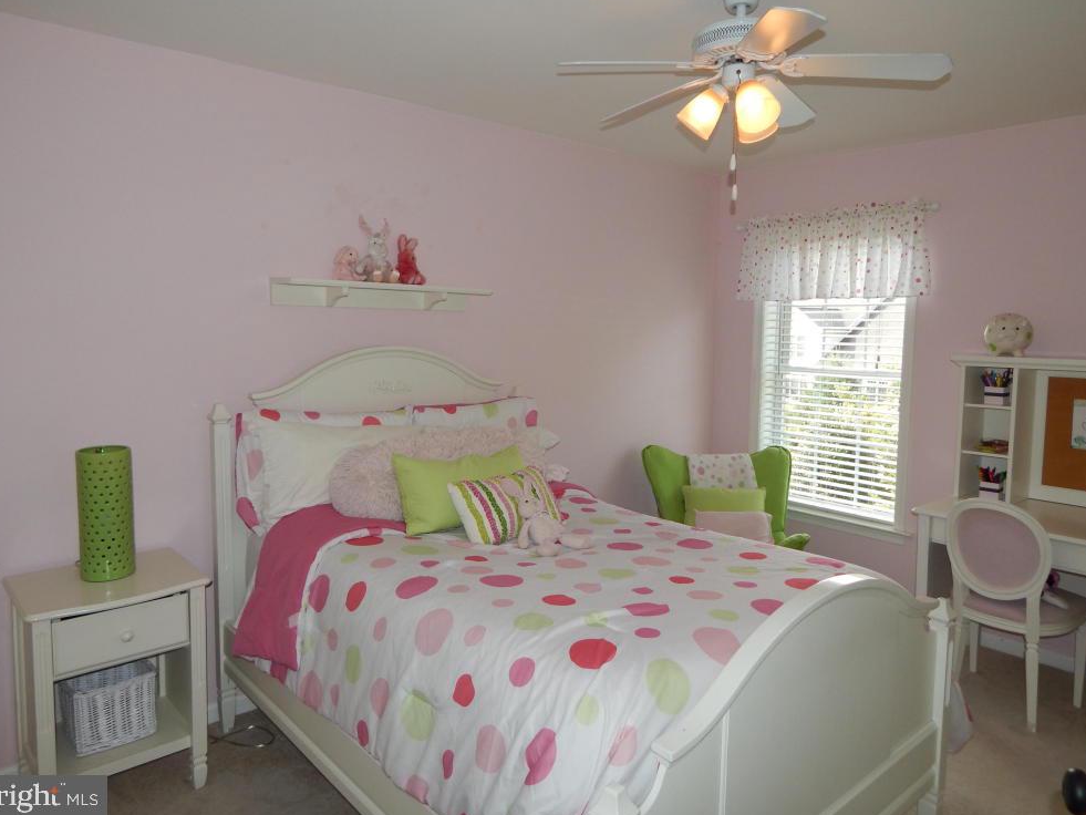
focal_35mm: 24
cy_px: 395
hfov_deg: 71.6
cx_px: 536
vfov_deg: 56.8
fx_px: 753
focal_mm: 4
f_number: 3
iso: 125
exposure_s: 1/160
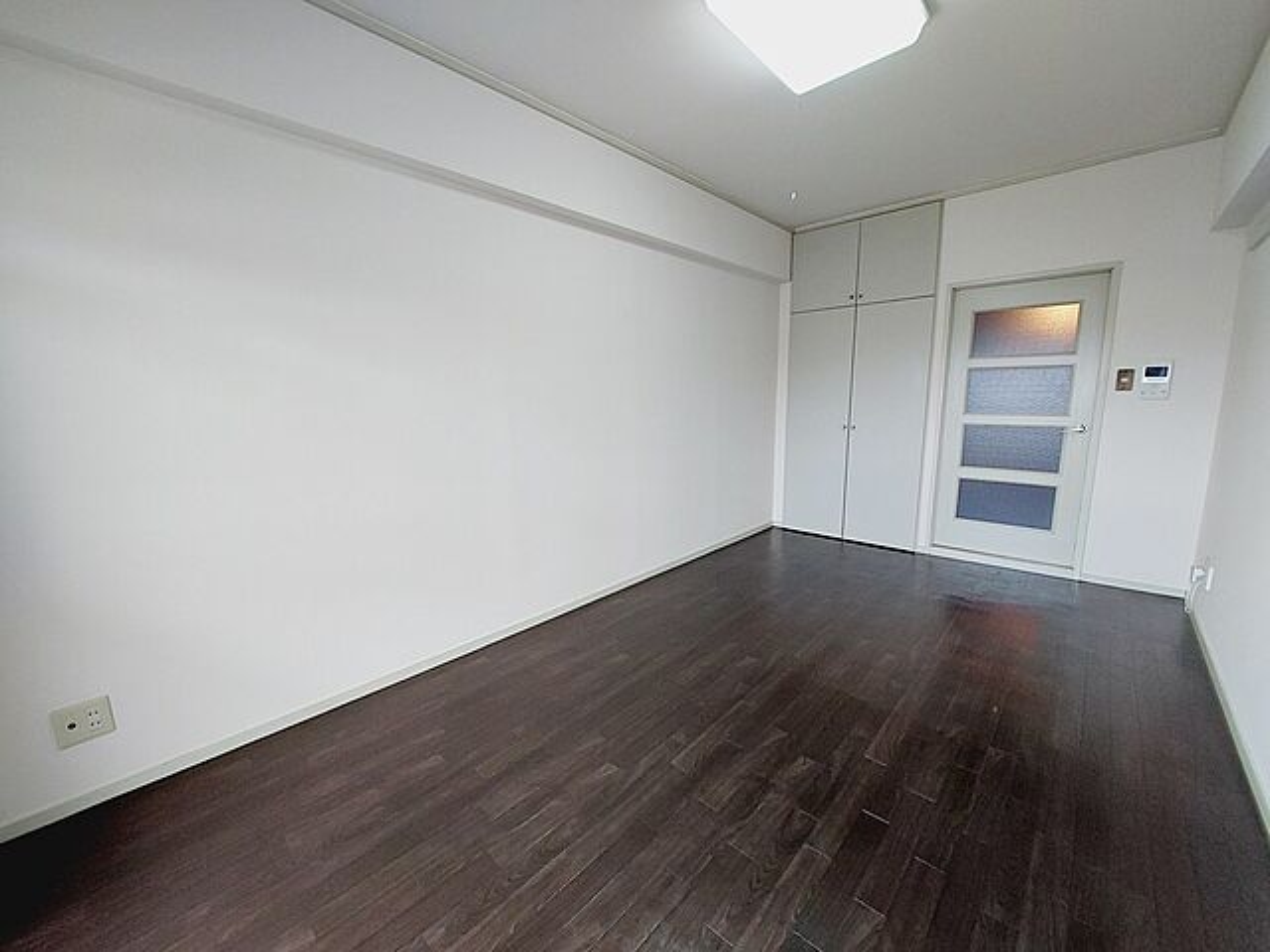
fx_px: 477
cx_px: 635
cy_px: 476
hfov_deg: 106.2
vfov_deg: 89.9
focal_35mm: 13
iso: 80
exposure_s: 1/60
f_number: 2.2
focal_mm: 1.74
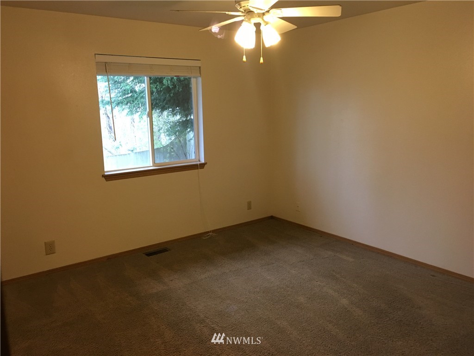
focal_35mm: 29
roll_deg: +0.0
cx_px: 237
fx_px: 397
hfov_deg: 61.7
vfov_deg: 48.2
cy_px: 178
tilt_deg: -10.0
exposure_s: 1/30
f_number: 2.2
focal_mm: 4.15
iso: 125
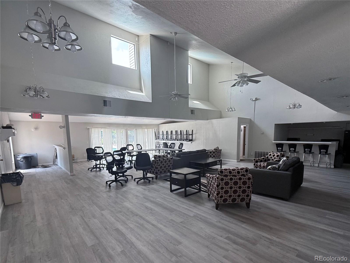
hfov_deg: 102.1
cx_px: 175
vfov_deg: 85.7
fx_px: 142
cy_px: 132
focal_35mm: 14
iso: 80
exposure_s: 1/99
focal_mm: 2.22
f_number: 2.2
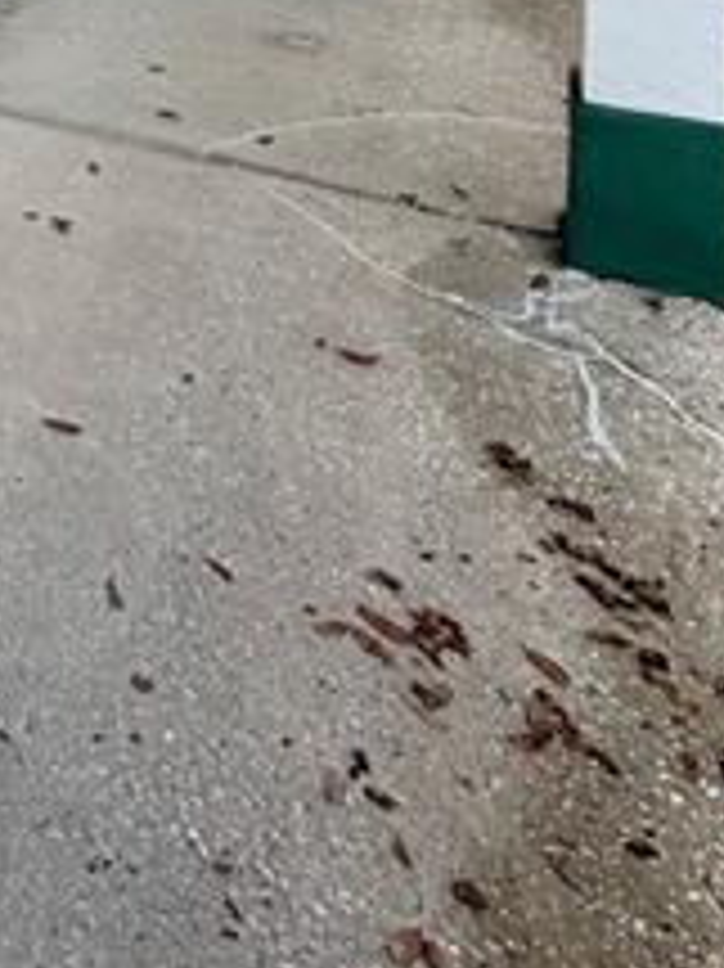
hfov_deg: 23.2
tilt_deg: -3.9
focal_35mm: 50
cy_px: -423
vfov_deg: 28.0
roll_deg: +1.4
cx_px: -373
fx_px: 1396
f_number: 2.2
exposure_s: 1/502
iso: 64
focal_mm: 2.22
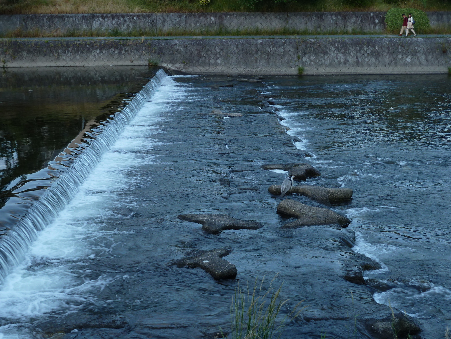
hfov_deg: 39.7
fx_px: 625
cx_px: 226
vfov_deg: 30.3
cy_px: 170
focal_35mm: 48
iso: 80
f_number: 3.8
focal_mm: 7.9
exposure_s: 1/30
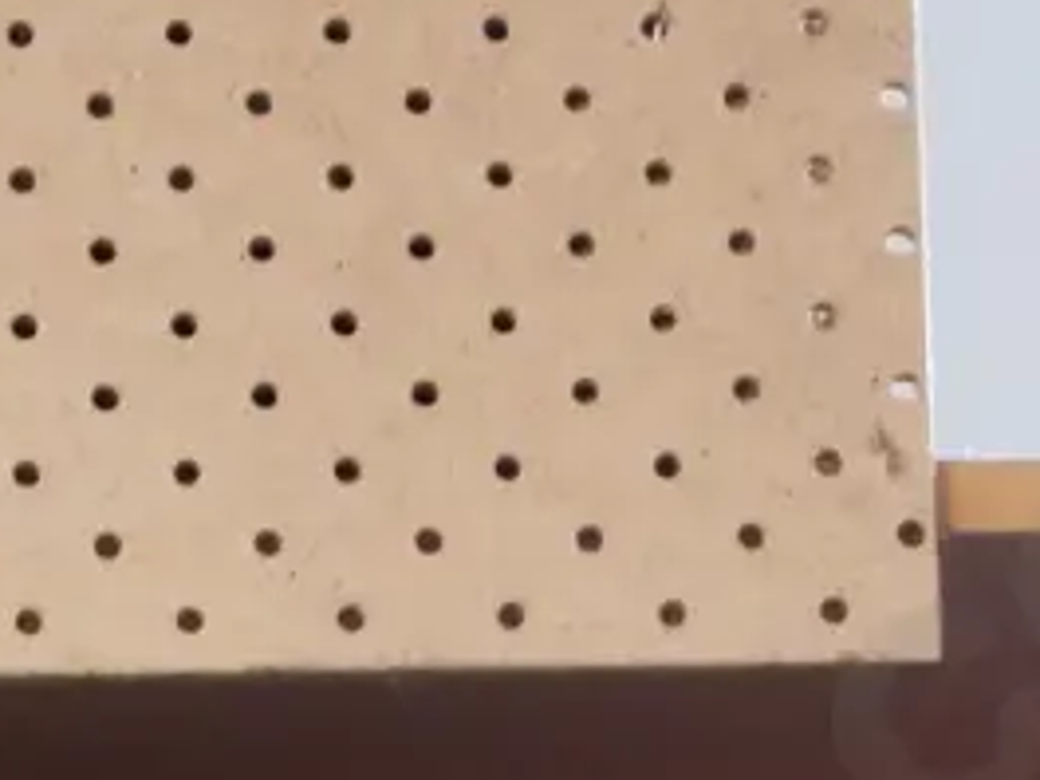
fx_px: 10726
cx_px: 35
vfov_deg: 4.1
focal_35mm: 357
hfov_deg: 5.5
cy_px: 1391
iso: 3200
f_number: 5.6
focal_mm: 46
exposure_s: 1/100
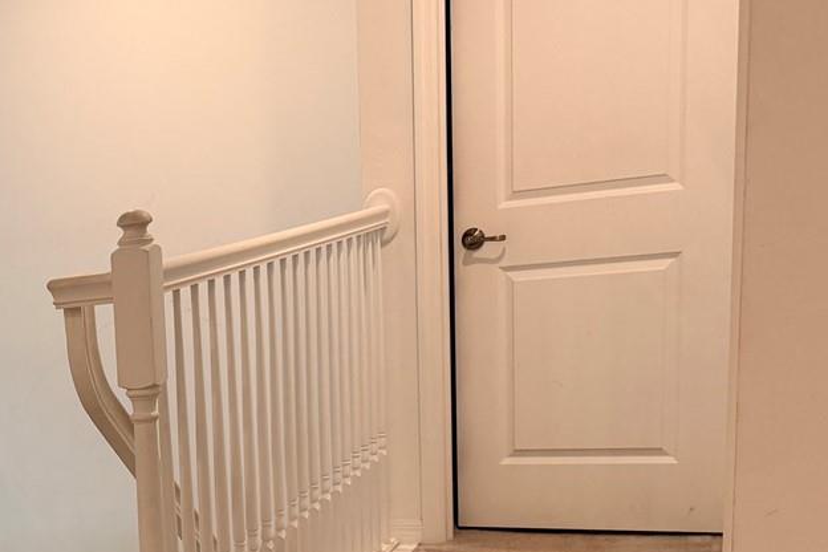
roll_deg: +8.1
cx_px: -202
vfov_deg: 20.2
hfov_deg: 27.2
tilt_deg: -14.7
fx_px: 1472
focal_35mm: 64
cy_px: 625
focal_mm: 6.76
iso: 160
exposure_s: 1/120
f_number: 1.78
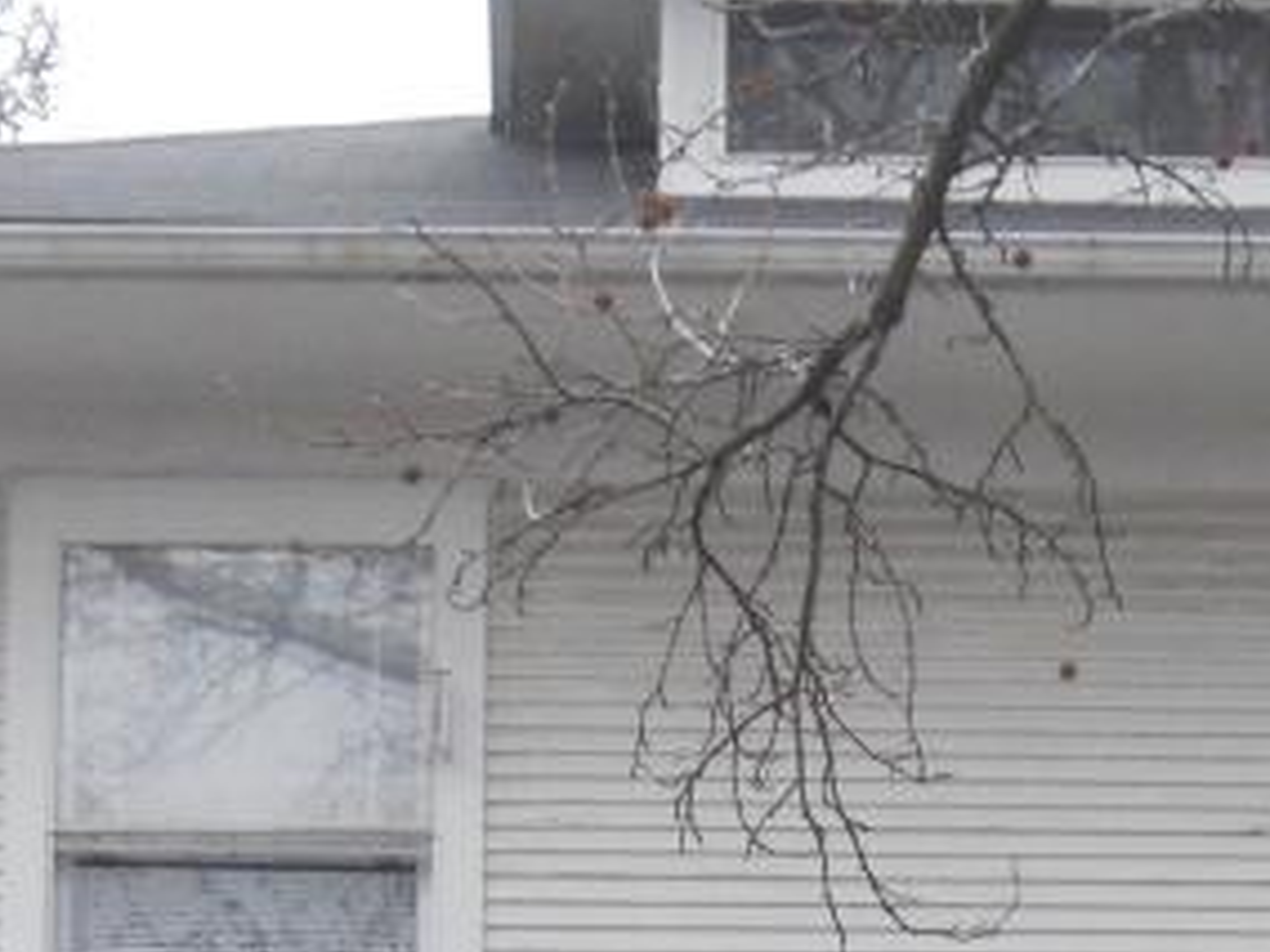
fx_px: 5430
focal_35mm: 148
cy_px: 1265
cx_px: 917
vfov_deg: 9.8
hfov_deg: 13.3
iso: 400
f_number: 3.2
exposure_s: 1/250
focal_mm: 7.3
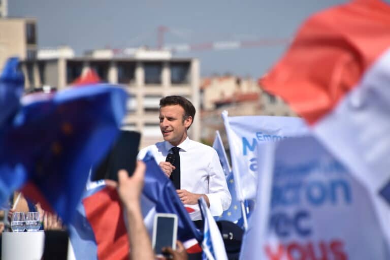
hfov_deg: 4.6
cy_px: 130
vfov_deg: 3.1
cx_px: 195
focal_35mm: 450
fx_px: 4875
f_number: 8
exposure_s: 1/500
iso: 100
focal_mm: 300
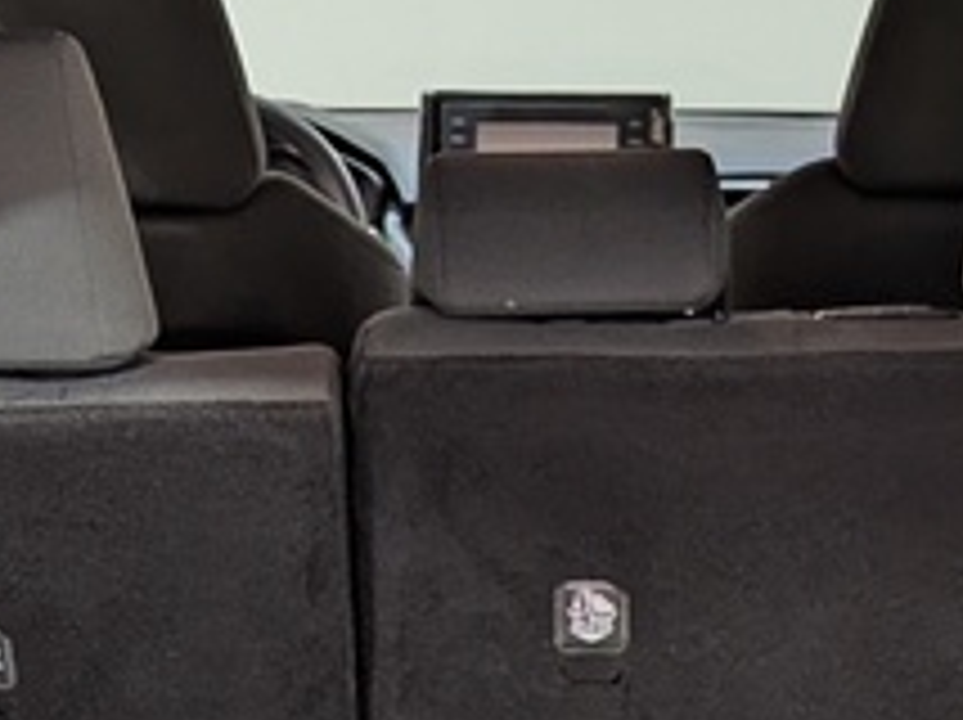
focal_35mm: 115
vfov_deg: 12.1
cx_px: 585
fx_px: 3196
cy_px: 1179
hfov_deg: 17.1
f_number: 1.7
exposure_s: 1/24
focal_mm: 4.53
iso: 35
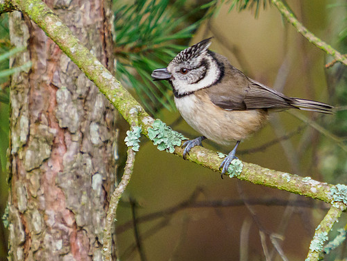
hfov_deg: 1.8
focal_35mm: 1105
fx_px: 11079
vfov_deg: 1.3
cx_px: 230
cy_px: 72
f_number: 5.6
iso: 1600
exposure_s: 1/250
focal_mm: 250
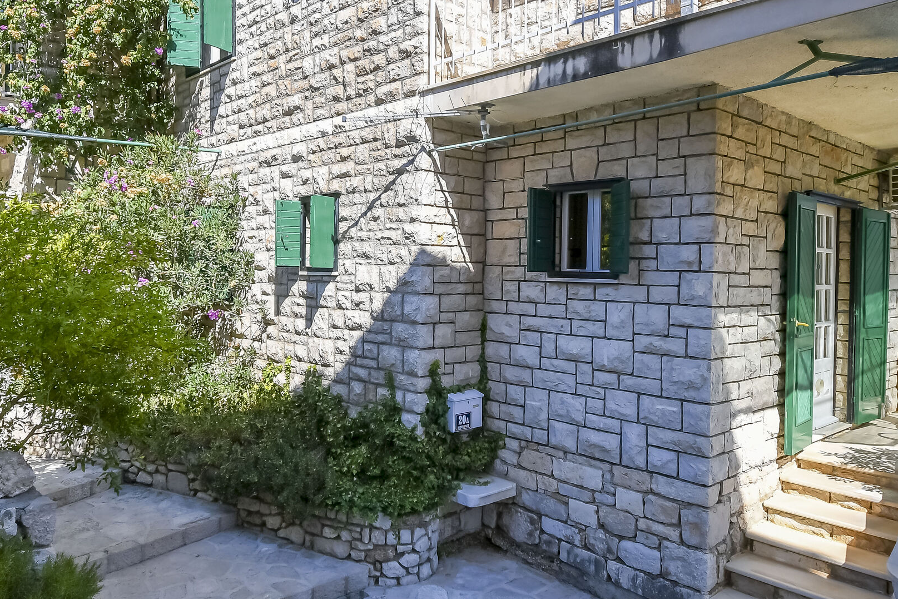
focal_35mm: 26
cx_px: 403
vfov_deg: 49.5
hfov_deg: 69.2
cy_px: 269
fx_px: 649
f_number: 8
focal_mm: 10
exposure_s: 1/320
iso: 200
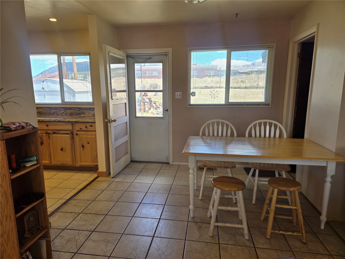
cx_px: 172
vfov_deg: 58.9
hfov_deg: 73.9
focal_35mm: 23
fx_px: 229
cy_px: 130
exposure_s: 1/195
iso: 25
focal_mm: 5.4
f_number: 1.8
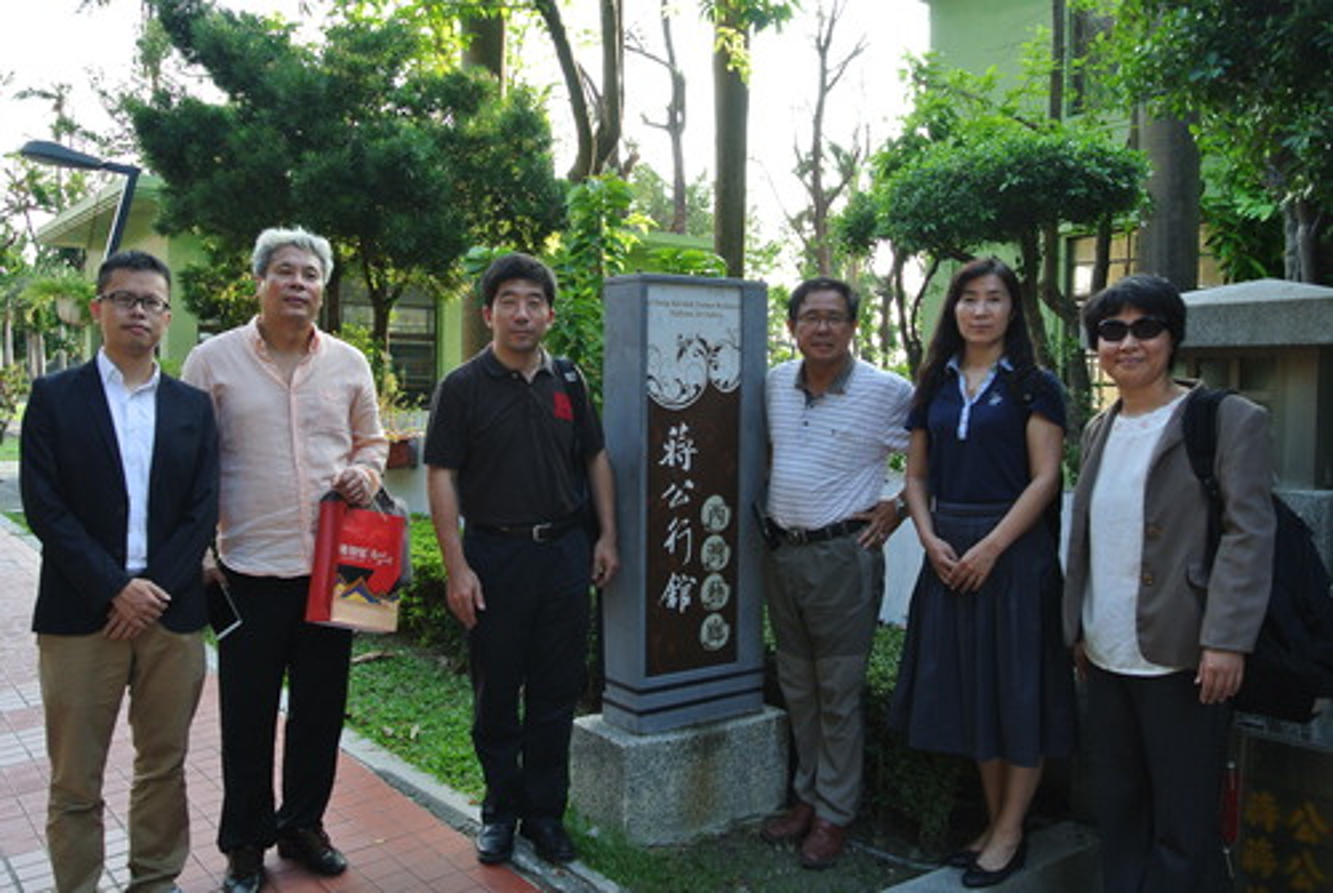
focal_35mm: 31
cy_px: 446
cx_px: 666
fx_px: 1150
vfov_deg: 42.5
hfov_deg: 60.2
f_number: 3.8
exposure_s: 1/100
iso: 100
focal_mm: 11.8
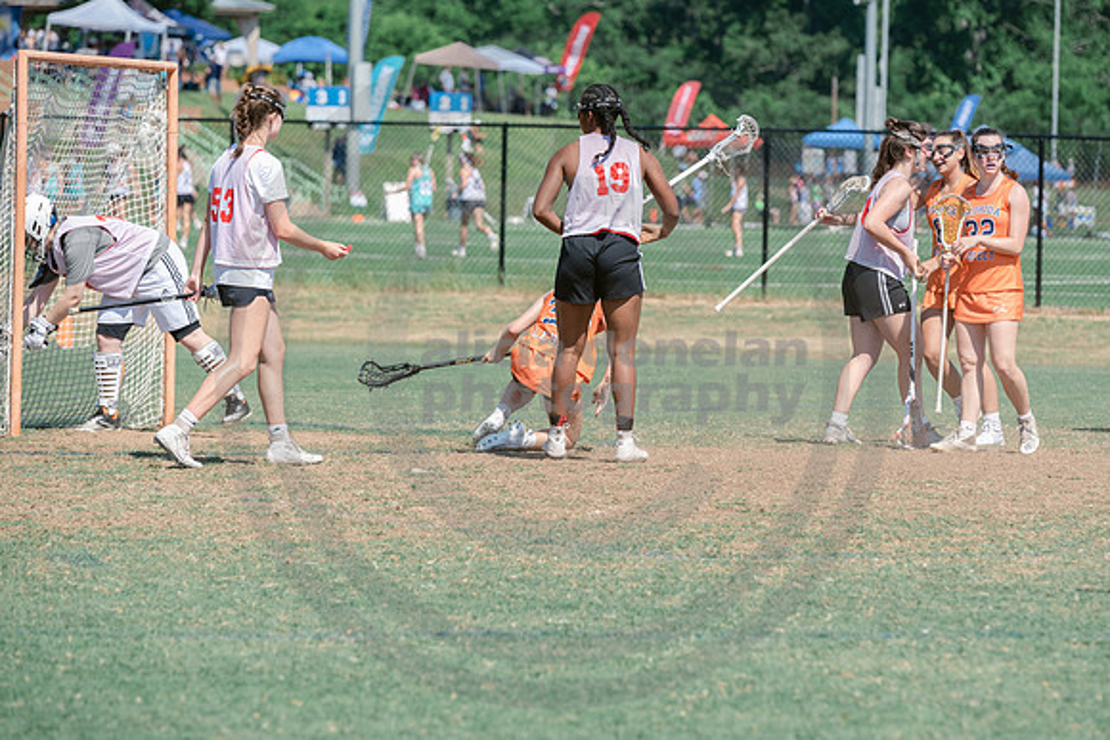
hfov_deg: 9.2
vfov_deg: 6.1
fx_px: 6904
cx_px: 607
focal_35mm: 224
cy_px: 393
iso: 400
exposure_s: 1/2000
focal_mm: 200
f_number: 5.6
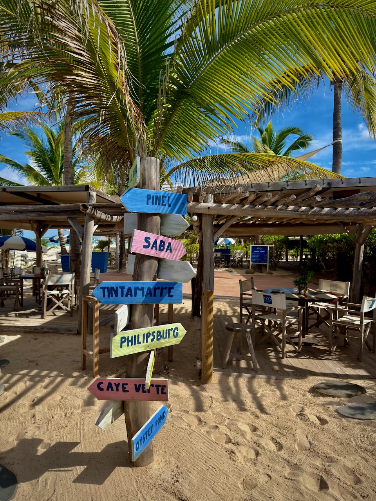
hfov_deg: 56.8
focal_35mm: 24
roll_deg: -0.4
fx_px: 348
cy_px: 250
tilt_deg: -1.6
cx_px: 188
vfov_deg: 71.6
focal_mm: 6.76
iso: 64
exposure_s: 1/5882
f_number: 1.78
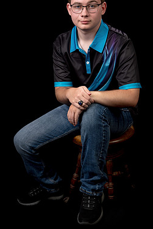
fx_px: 376
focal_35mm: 59
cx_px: 72
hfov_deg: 23.0
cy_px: 96
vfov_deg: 33.9
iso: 100
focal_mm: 50
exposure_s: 1/160
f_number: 5
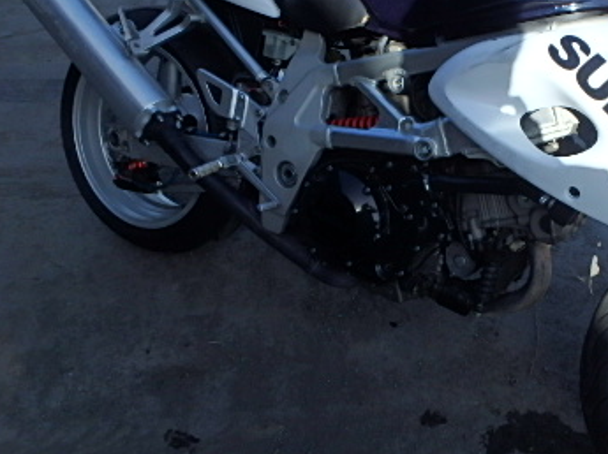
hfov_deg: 46.1
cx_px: 460
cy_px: 204
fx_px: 684
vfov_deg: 36.7
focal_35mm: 39
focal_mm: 3.7
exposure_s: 1/400
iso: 125
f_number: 6
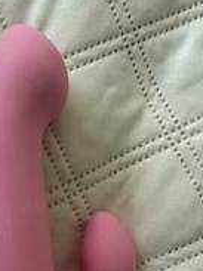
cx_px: 34
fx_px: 462
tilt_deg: -73.5
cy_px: 243
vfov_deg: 31.2
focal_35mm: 59
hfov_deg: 24.3
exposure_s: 1/60
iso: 500
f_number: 2.2
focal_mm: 2.22
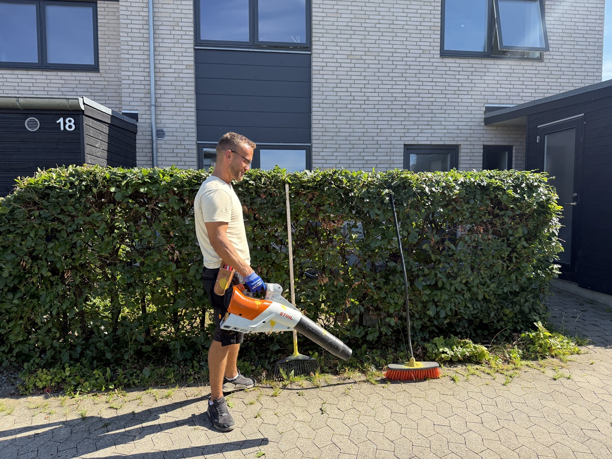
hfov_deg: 71.6
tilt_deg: -3.7
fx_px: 424
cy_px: 230
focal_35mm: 24
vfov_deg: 56.8
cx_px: 306
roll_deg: +0.1
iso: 100
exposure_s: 1/1174
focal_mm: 6.76
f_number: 1.78
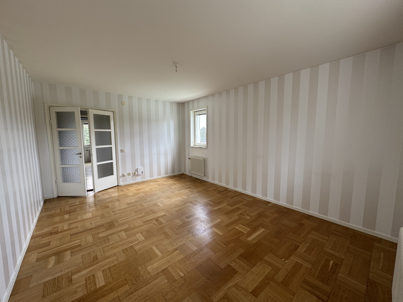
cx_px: 202
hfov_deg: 102.1
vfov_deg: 85.7
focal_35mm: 14
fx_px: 163
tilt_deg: -5.6
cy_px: 151
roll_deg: +0.2
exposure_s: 1/99
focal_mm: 2.22
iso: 50
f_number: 2.2
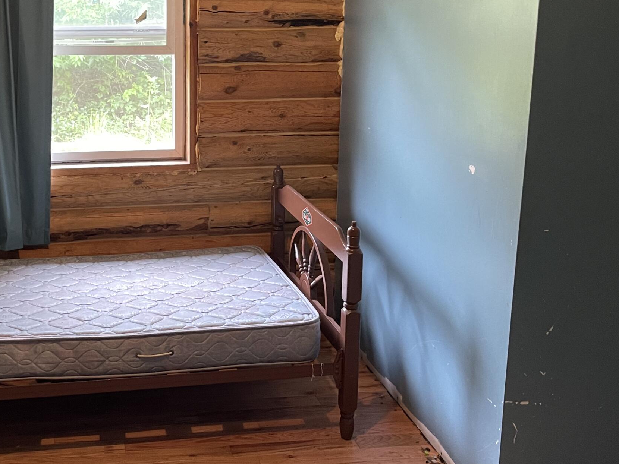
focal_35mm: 47
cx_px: 162
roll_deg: +0.9
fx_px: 840
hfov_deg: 39.4
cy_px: 154
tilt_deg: -11.7
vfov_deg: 30.6
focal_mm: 5.1
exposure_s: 1/40
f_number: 1.6
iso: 400
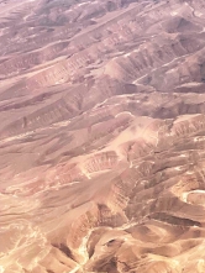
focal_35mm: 141
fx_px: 1112
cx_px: 169
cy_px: 363
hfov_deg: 10.5
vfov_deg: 13.4
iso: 20
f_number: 2
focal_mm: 6
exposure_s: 1/1653
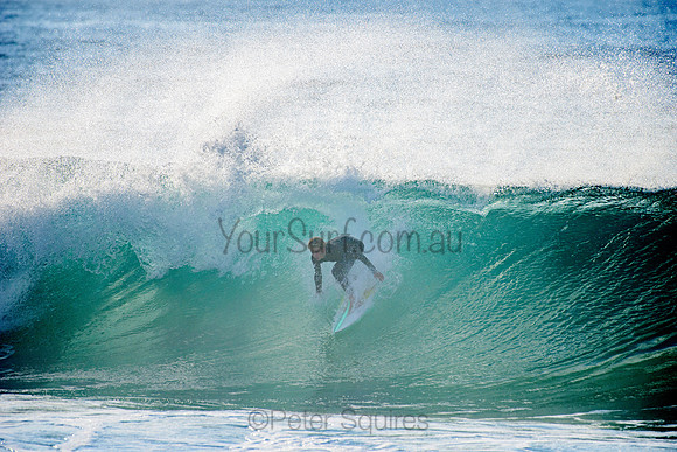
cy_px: 226
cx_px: 338
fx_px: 9405
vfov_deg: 2.8
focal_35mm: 500
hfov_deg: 4.1
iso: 180
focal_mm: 500
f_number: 5.6
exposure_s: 1/2000
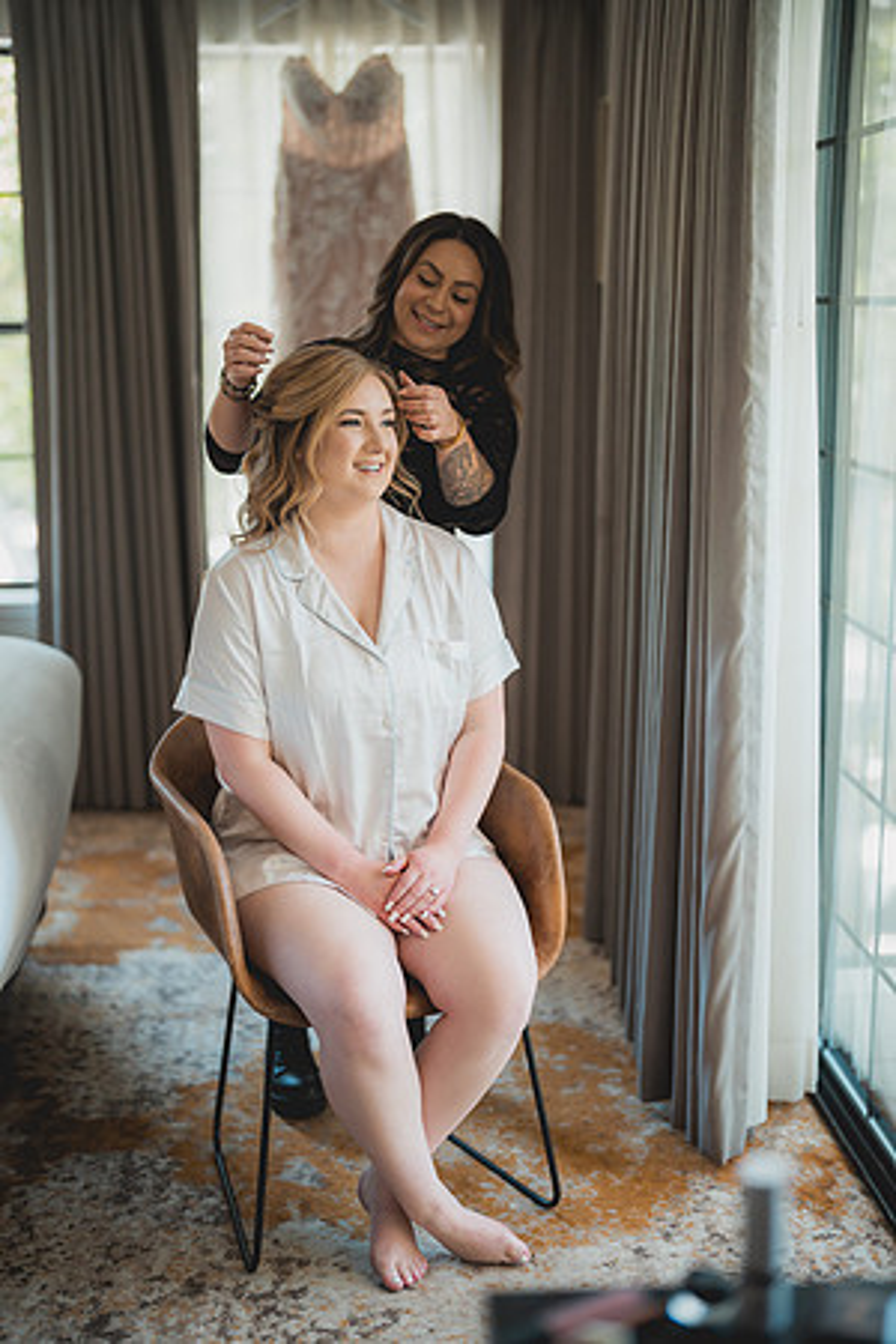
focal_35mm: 50
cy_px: 672
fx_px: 1867
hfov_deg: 27.0
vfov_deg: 39.6
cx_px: 448
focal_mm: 50
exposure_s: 1/500
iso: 400
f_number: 1.2
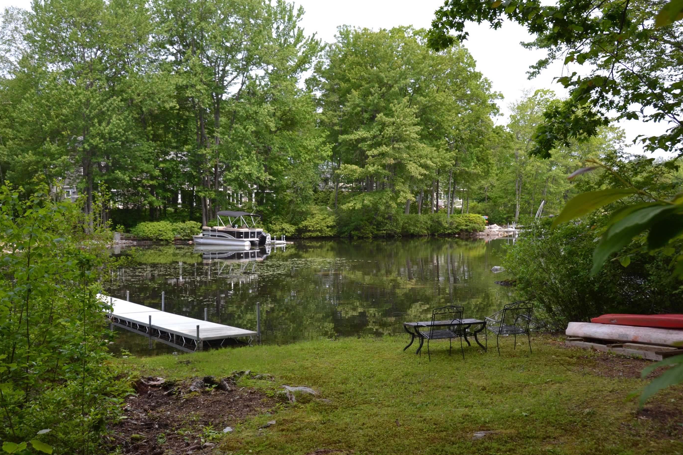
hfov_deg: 48.5
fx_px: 759
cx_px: 330
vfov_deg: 33.4
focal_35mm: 40
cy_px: 241
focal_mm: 24
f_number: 6.3
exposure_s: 1/160
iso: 100
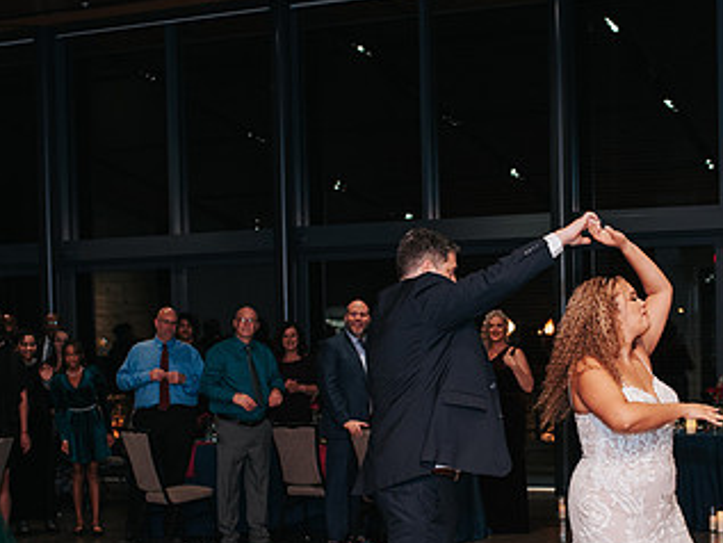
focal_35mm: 65
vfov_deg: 22.4
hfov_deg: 29.6
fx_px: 1358
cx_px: 496
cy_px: 414
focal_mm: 35
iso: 1000
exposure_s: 1/200
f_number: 2.8
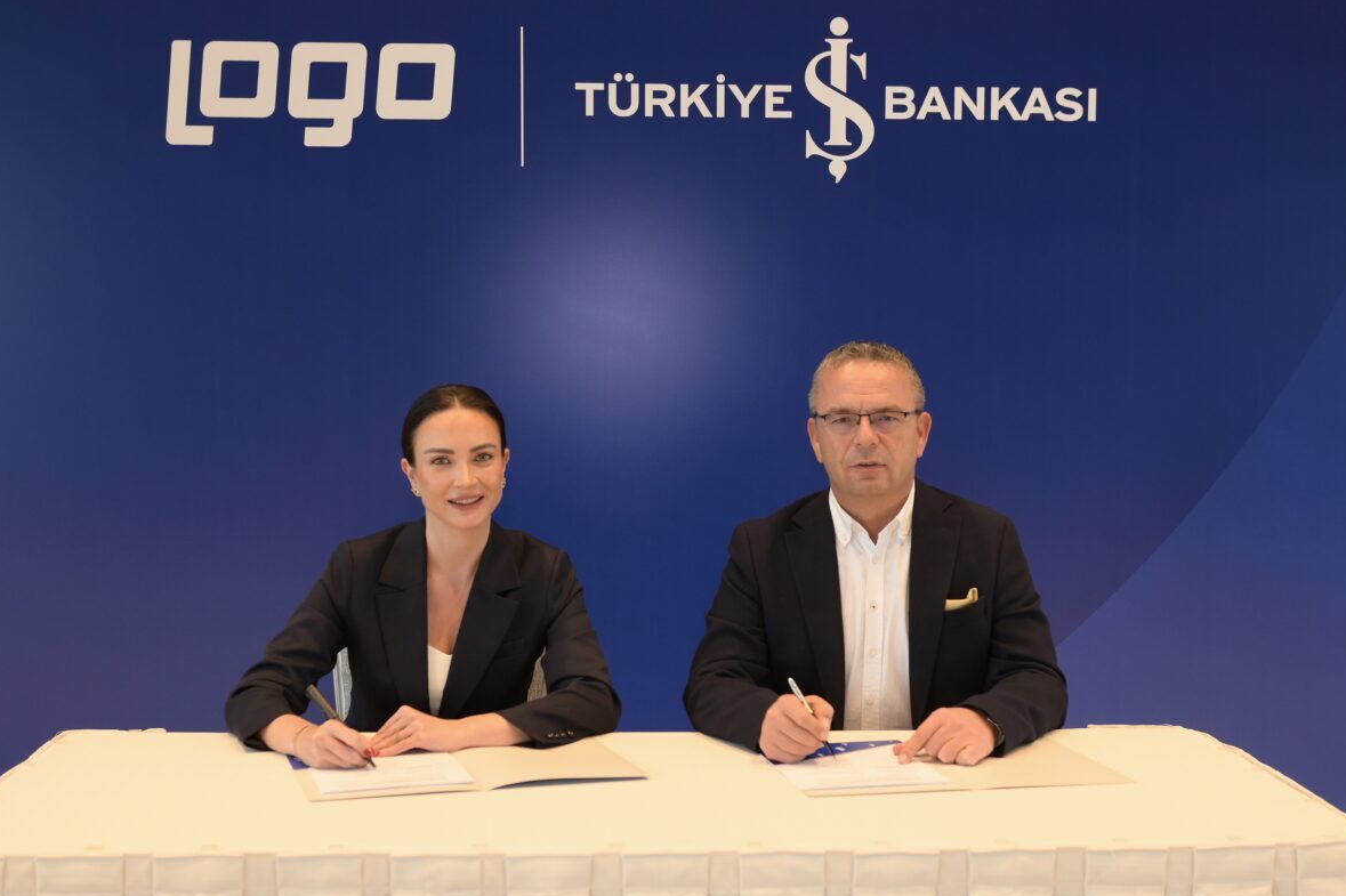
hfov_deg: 50.7
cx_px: 650
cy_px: 483
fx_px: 1420
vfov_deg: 35.0
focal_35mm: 38
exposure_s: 1/60
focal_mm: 35
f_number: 3.5
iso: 500
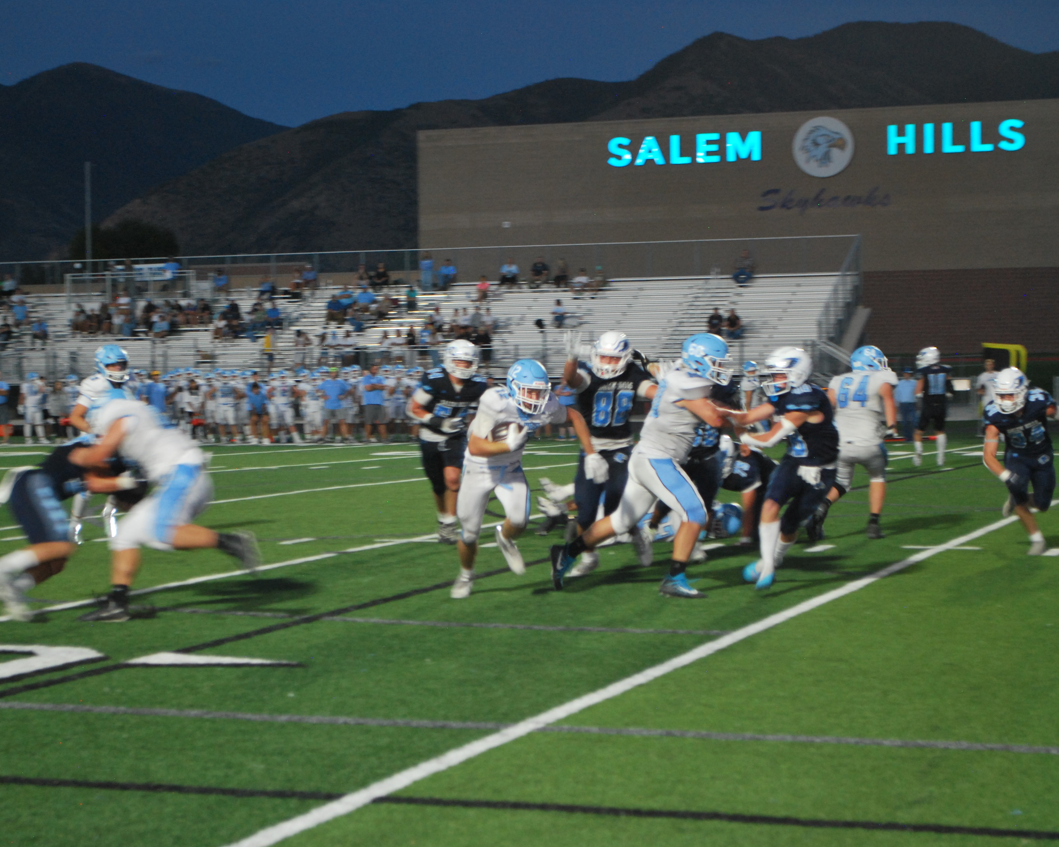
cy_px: 424
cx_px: 473
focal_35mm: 78
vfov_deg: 19.7
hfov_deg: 24.4
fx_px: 2445
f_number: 5.3
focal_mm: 46
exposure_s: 1/60
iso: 640
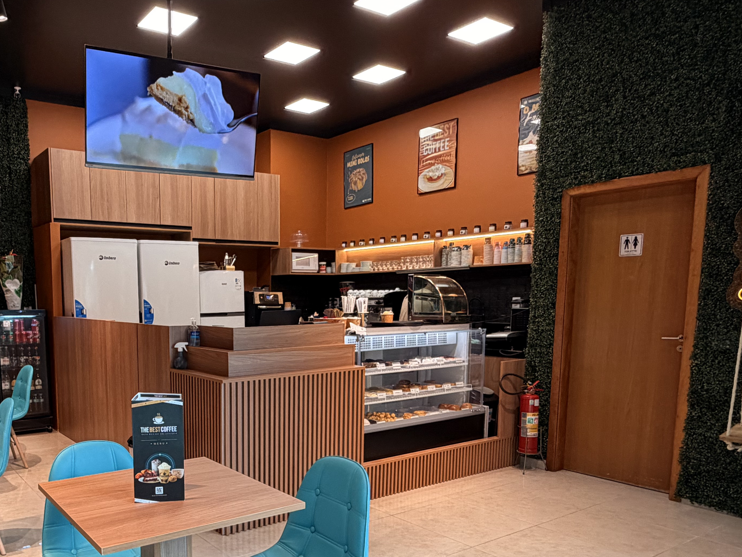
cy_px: 380
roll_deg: +0.4
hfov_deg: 60.0
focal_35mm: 29
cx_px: 237
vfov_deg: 47.3
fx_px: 622
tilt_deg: -7.3
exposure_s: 1/120
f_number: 2.2
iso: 160
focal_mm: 2.22
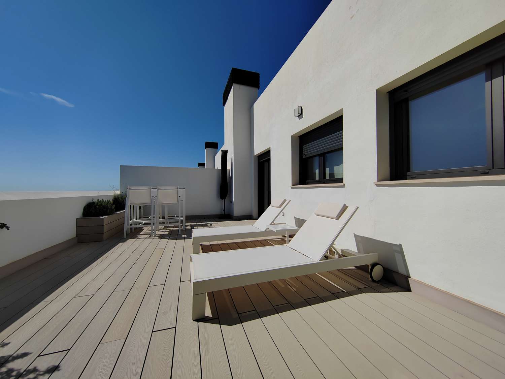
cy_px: 190
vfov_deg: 89.9
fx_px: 190
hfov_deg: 106.2
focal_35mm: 13
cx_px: 252
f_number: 2.2
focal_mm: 2.16
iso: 100
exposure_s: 1/4100
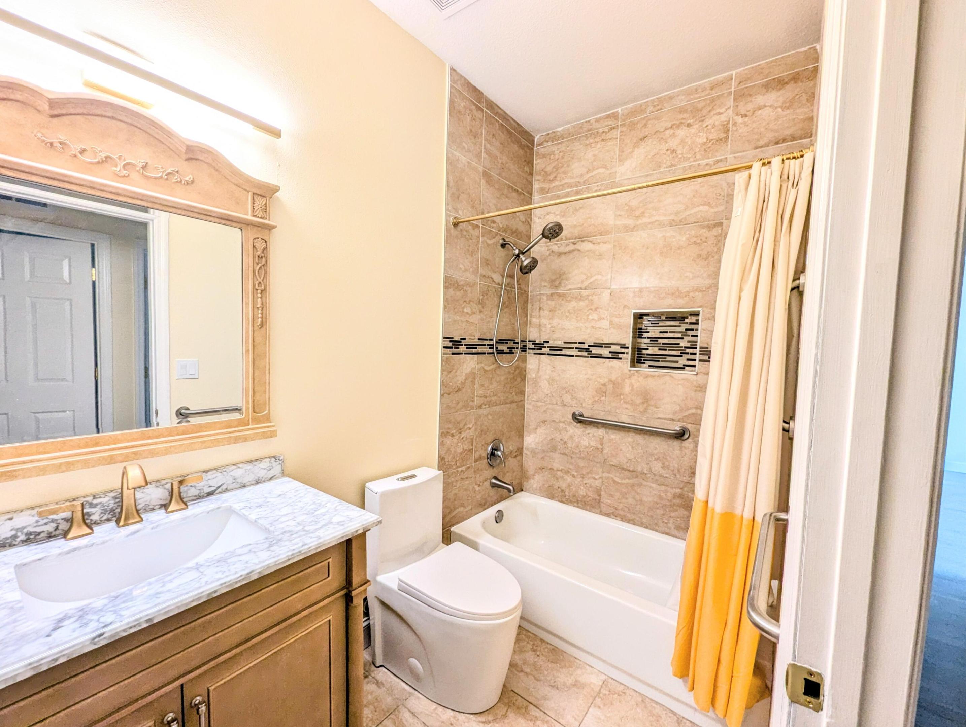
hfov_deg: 106.1
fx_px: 363
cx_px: 483
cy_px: 364
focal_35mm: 13
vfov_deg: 90.1
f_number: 2.2
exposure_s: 1/120
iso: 150
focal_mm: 1.95
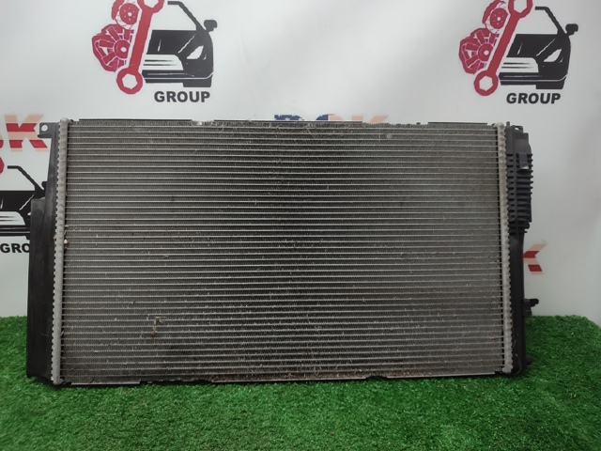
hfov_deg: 71.6
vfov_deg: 56.8
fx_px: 417
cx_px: 300
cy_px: 226
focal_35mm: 24
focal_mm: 5.89
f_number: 1.89
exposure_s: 1/33
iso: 125
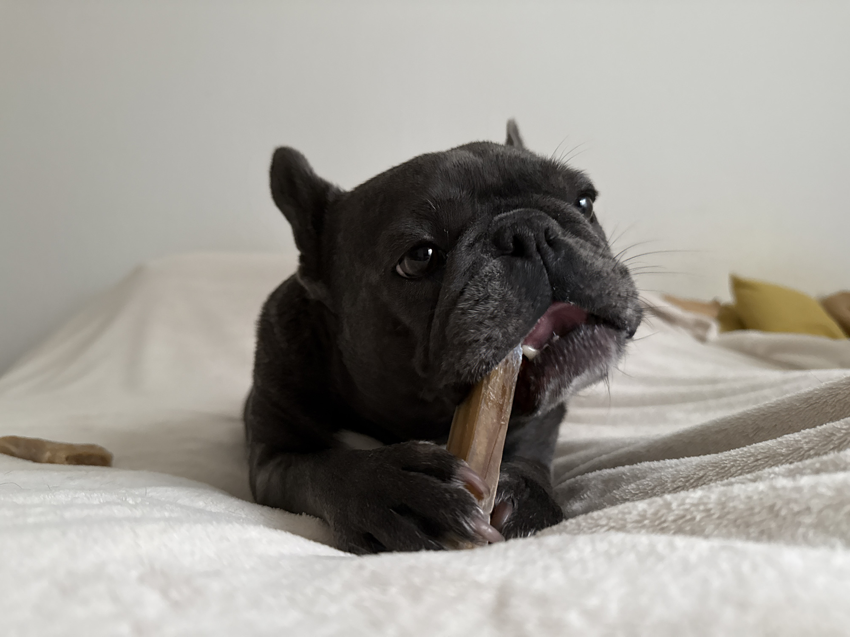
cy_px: 318
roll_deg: +0.2
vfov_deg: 56.8
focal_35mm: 24
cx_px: 425
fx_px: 589
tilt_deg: +4.6
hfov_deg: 71.6
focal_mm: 6.76
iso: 800
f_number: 1.78
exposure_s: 1/45
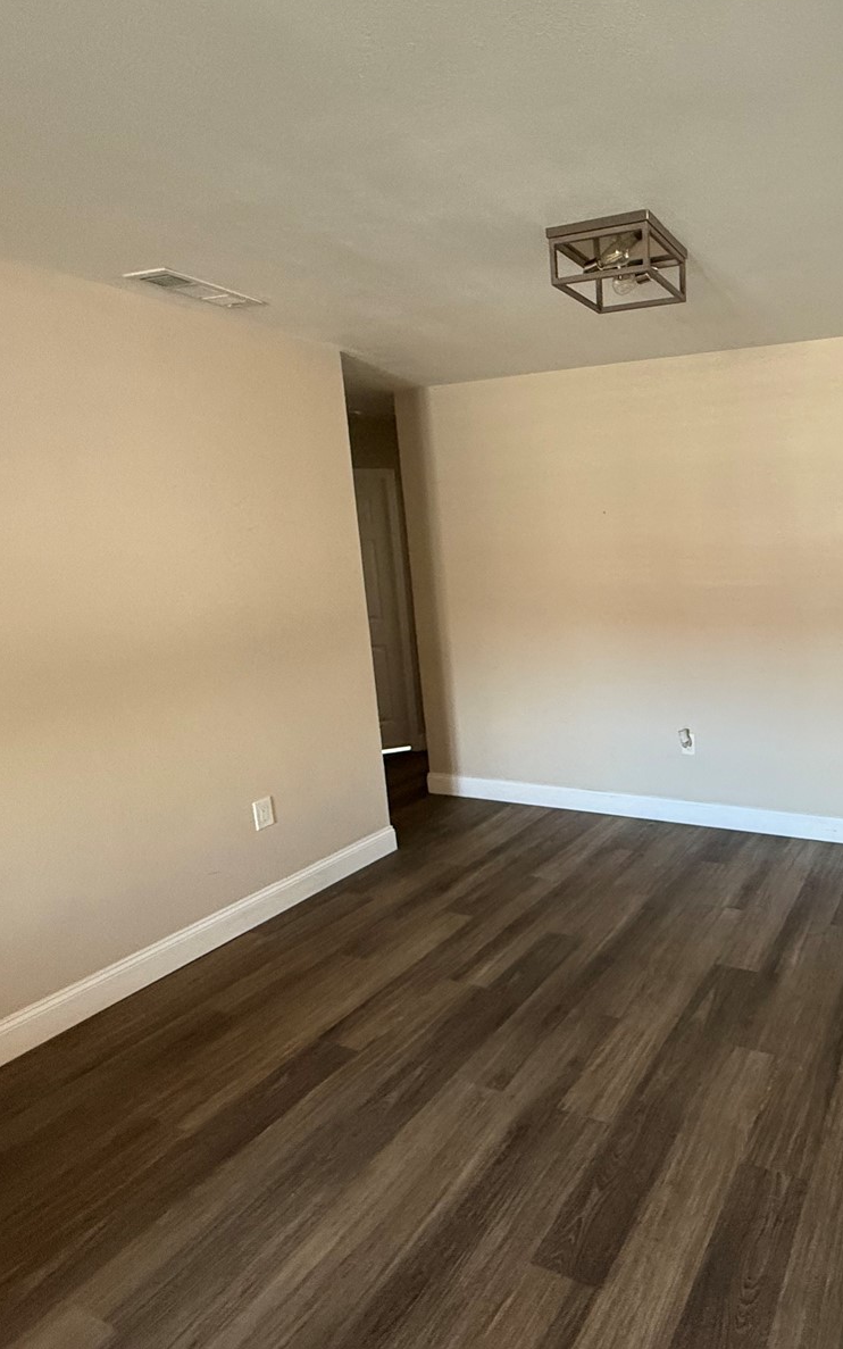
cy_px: 669
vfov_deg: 85.1
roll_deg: +1.0
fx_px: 735
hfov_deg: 54.5
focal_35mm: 20
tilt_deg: -9.4
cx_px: 703
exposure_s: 1/60
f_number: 2.2
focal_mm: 2.22
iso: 500
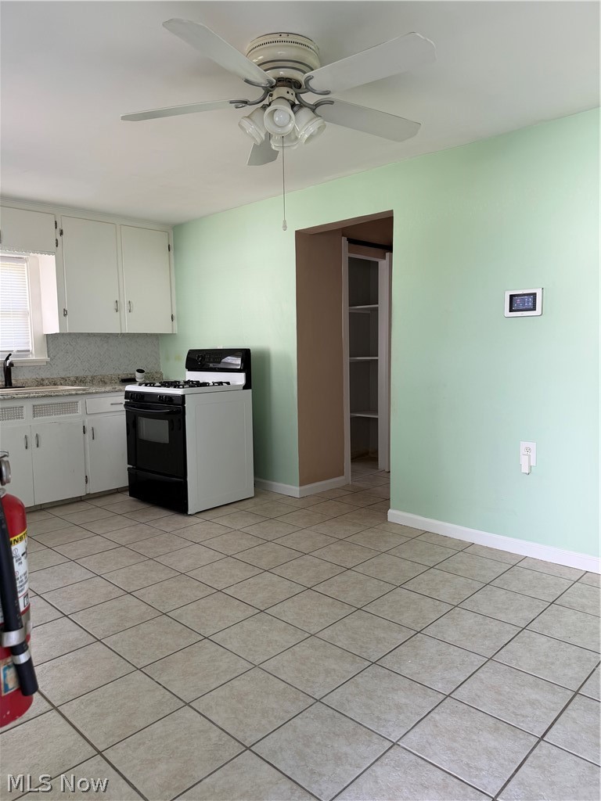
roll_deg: +1.1
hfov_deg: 56.8
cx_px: 300
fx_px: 556
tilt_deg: -5.6
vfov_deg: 71.6
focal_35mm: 24
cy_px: 400
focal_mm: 6.76
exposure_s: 1/121
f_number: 1.78
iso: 80
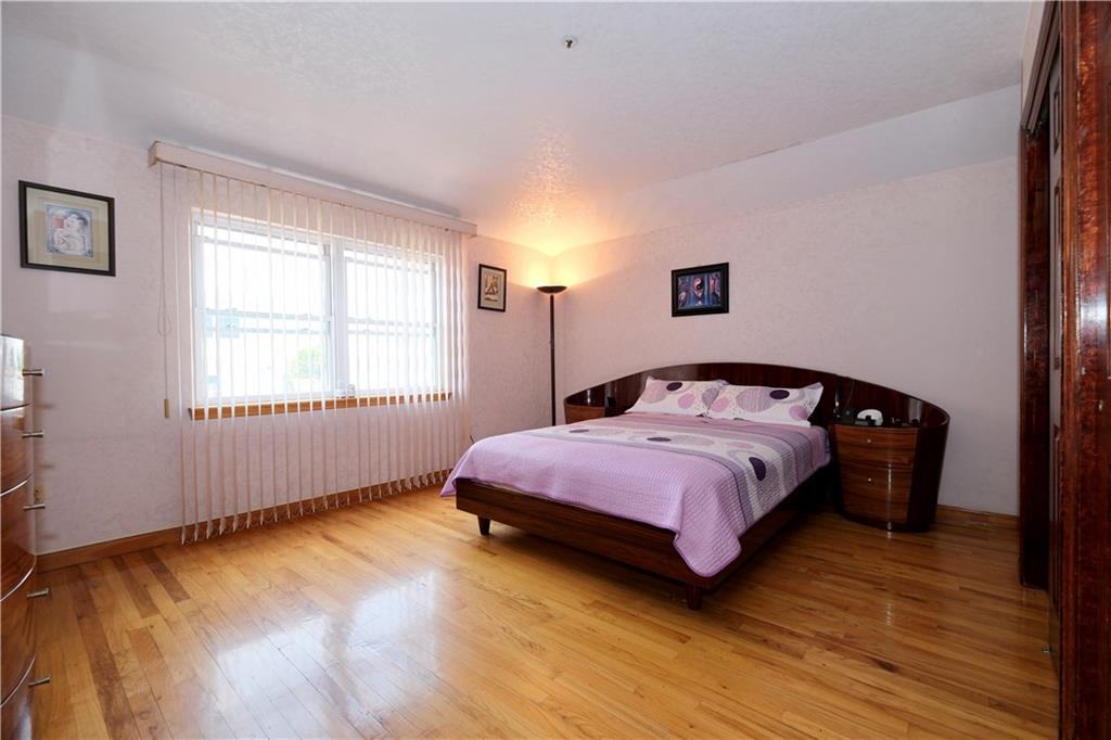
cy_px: 370
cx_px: 556
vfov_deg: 77.3
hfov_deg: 100.4
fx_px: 463
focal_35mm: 15
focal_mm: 10
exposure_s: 1/100
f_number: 4
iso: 500
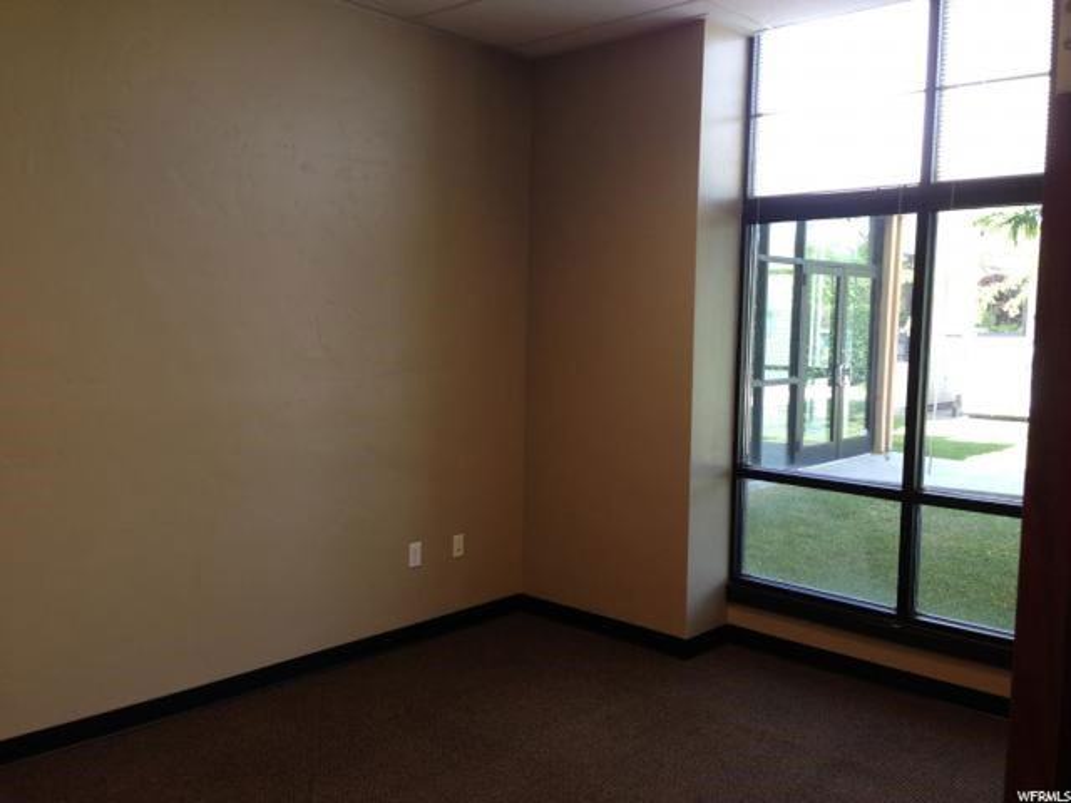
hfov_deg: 55.4
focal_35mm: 33
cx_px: 536
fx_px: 1021
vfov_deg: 42.9
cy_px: 402
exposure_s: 1/20
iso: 64
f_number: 2.4
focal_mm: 4.13
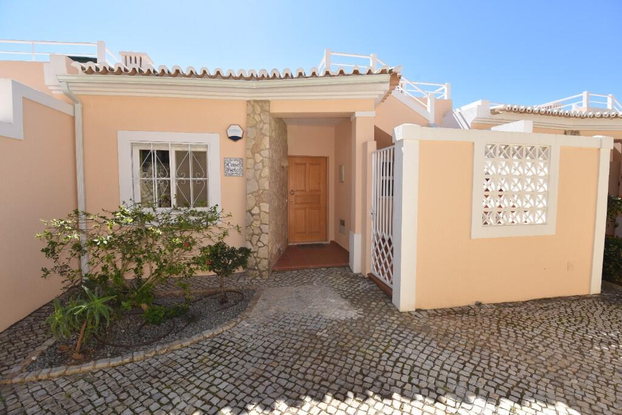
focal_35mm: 16
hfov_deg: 96.7
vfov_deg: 73.8
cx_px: 311
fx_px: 277
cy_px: 208
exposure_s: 1/200
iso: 100
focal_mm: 16
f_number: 7.1
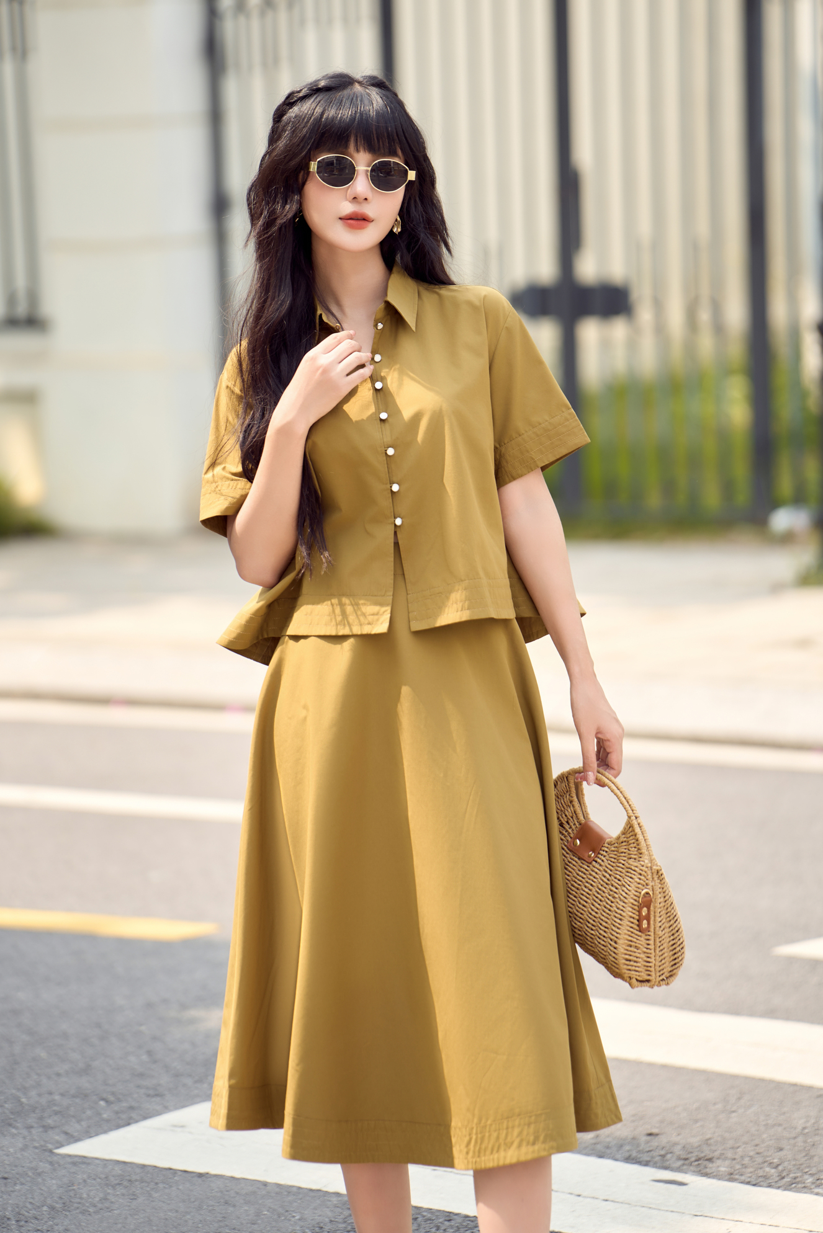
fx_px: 5142
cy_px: 616
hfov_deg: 9.2
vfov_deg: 13.7
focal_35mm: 150
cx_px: 412
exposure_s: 1/640
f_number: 2.8
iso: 100
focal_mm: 150
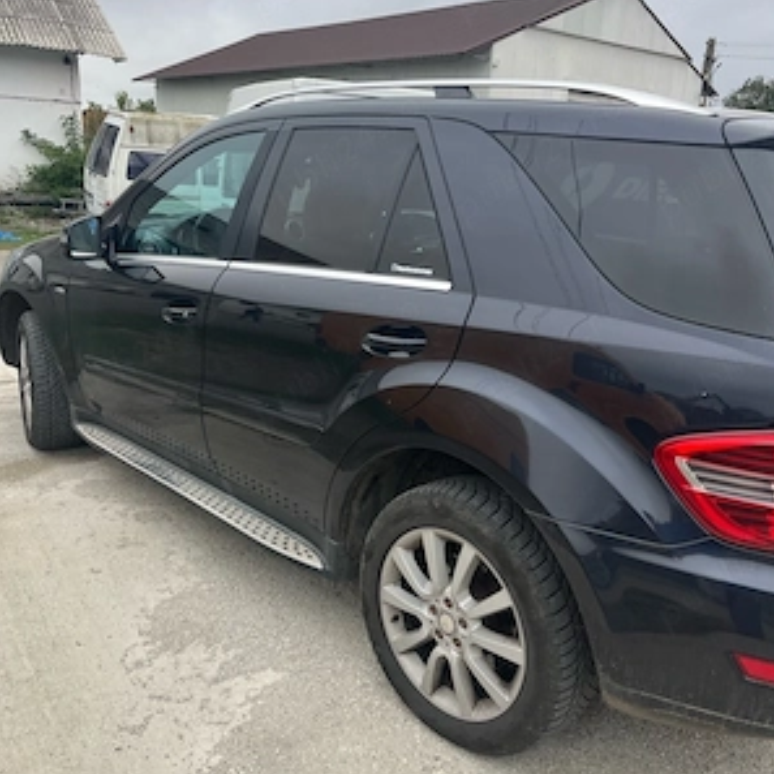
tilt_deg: -16.2
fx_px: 784
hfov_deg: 52.5
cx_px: 388
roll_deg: -2.3
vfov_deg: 52.5
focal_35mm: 31
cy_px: 394
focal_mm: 5.1
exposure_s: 1/164
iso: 40
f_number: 1.6
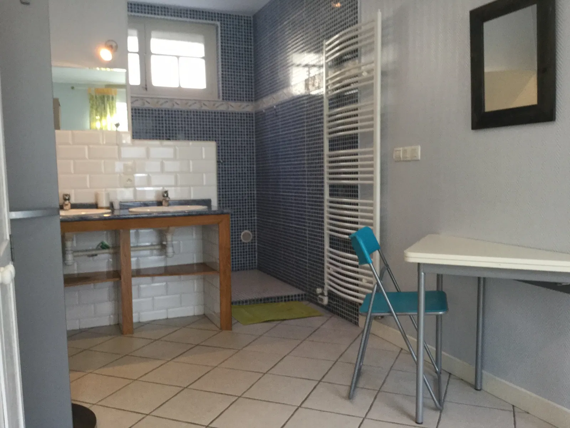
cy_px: 214
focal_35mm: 31
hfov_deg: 58.4
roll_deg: +1.9
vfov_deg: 45.4
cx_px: 285
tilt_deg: -3.5
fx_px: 510
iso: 100
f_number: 2.4
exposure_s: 1/33
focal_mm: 3.3
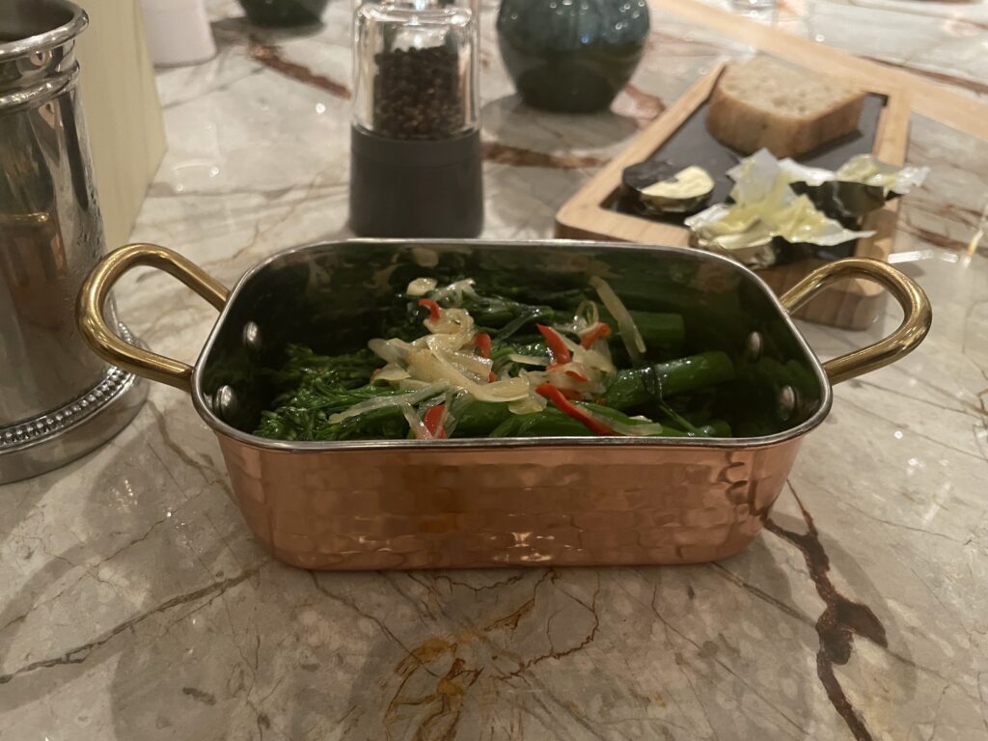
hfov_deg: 67.3
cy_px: 370
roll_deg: -2.7
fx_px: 742
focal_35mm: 26
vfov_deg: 53.1
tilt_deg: -35.4
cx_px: 494
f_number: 1.6
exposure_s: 1/29
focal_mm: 4.2
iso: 640
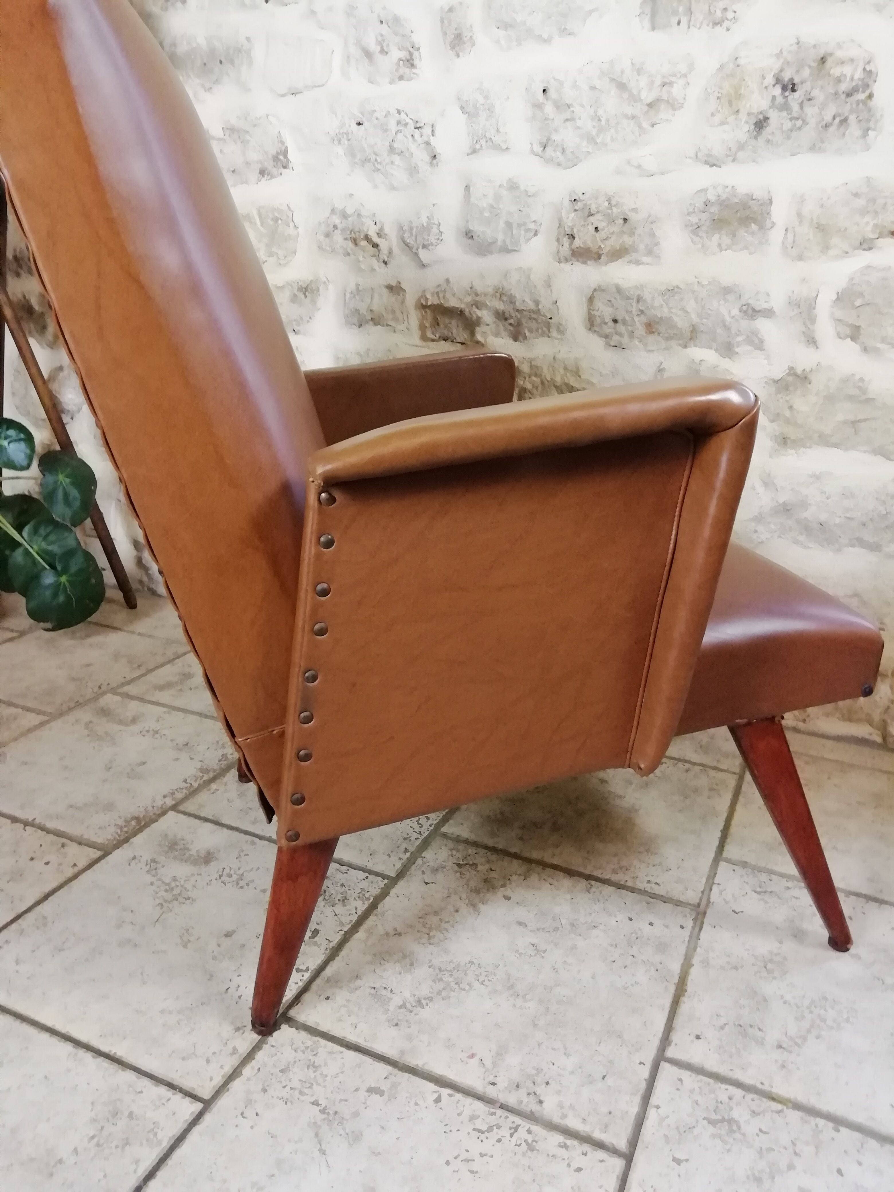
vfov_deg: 67.3
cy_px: 596
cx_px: 447
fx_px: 895
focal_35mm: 26
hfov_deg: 53.1
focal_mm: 3.21
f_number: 2.2
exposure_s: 1/33.3
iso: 320
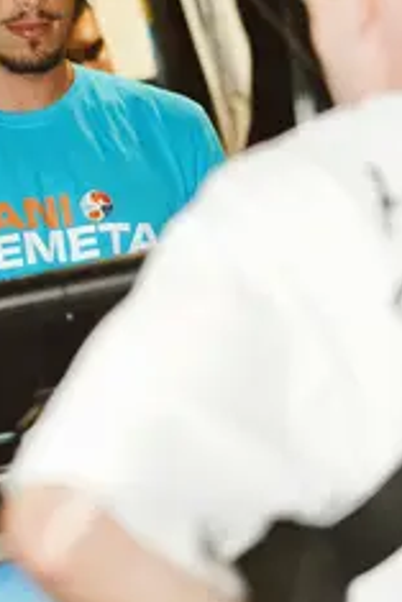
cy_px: 120
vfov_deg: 19.8
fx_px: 1706
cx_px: 23
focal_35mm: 102
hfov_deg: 13.3
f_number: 1.8
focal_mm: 50
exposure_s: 1/100
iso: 200
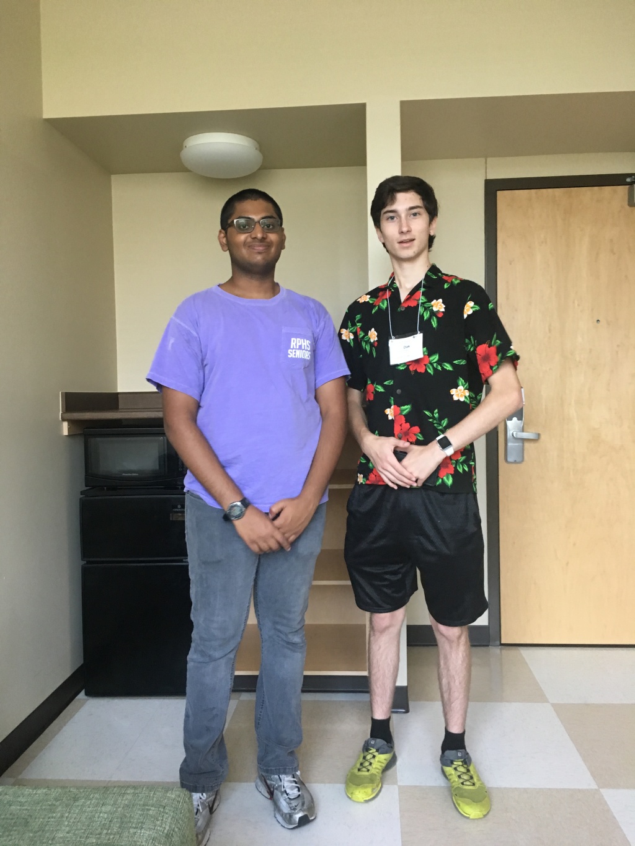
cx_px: 318
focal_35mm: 29
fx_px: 709
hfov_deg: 48.2
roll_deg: +2.4
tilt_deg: -2.9
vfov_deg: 61.7
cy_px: 423
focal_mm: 4.15
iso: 125
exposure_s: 1/30
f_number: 2.2
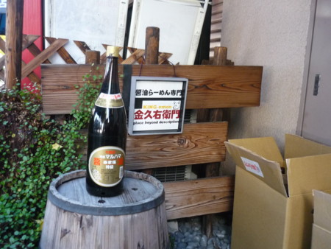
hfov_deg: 55.3
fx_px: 316
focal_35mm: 33
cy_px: 124
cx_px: 166
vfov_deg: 43.0
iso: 320
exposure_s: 1/60
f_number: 2.8
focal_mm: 5.5
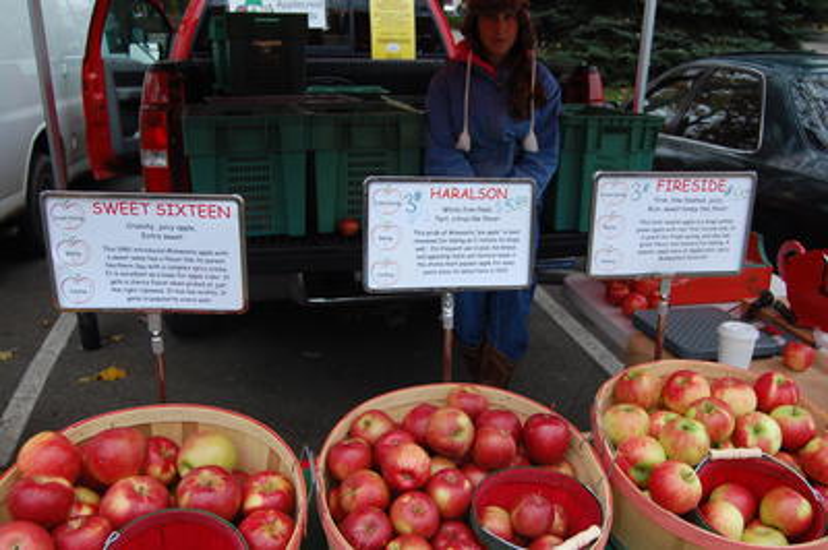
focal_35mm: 34
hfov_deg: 55.1
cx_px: 414
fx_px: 793
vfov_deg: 38.3
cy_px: 275
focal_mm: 23
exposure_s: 1/125
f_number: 5.6
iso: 250
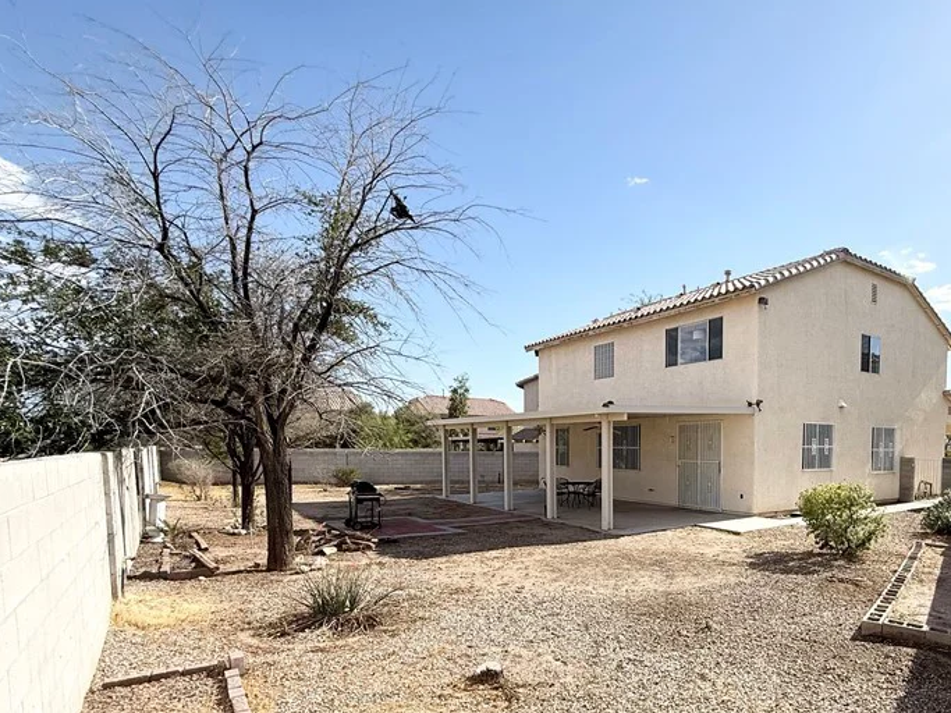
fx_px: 577
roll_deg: +0.7
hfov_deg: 75.5
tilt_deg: -2.4
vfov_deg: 61.6
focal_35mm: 21
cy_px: 485
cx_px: 663
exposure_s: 1/2410
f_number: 2.2
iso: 64
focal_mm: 2.22
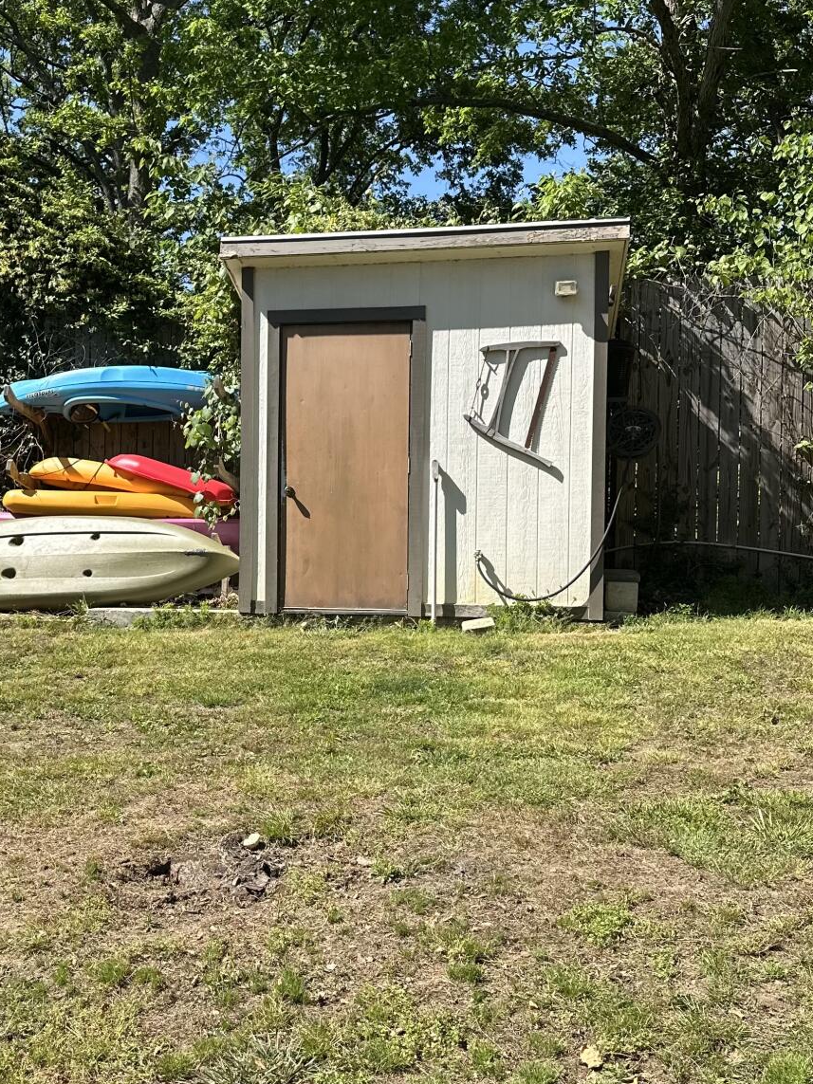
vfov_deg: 44.8
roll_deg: -1.8
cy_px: 554
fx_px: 1315
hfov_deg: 33.8
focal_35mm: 42
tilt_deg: +0.1
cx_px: 221
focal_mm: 6.86
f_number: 1.78
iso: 80
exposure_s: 1/2591
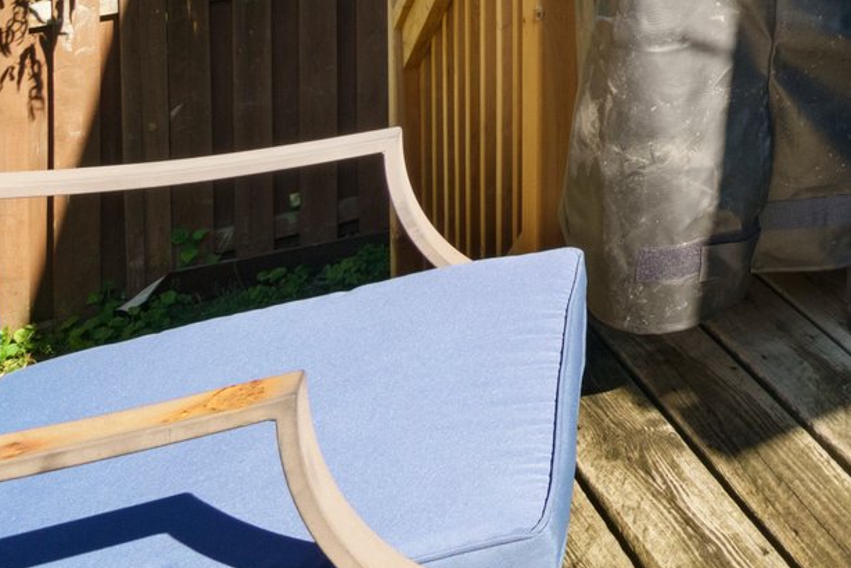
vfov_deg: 21.8
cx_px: 1124
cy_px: -319
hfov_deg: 30.5
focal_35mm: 50
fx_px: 1182
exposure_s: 1/80
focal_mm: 10
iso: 640
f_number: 10
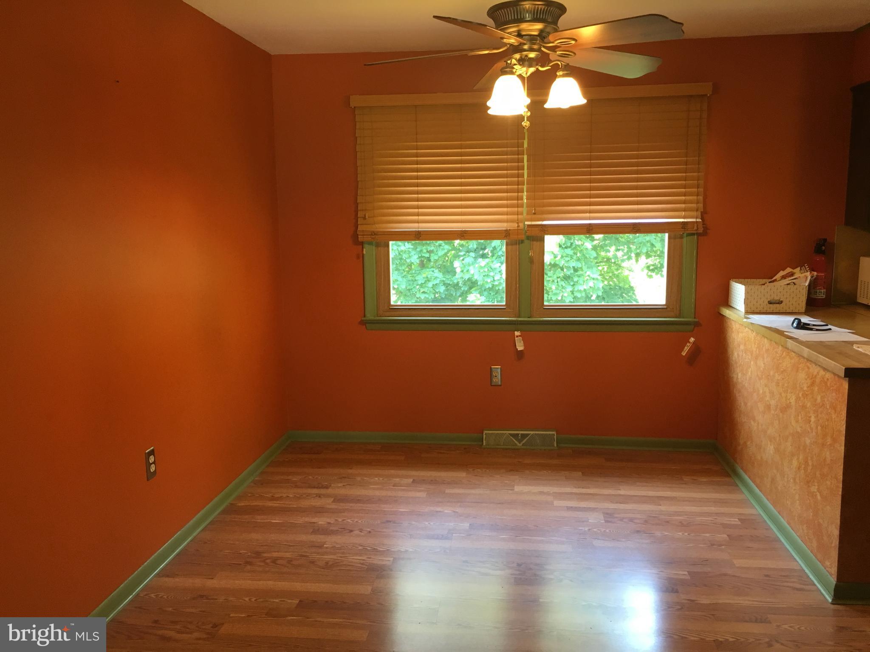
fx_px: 729
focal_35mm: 29
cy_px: 326
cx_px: 435
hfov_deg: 61.7
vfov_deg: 48.2
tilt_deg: -7.9
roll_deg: +1.1
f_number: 2.2
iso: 80
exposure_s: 1/30
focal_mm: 4.15
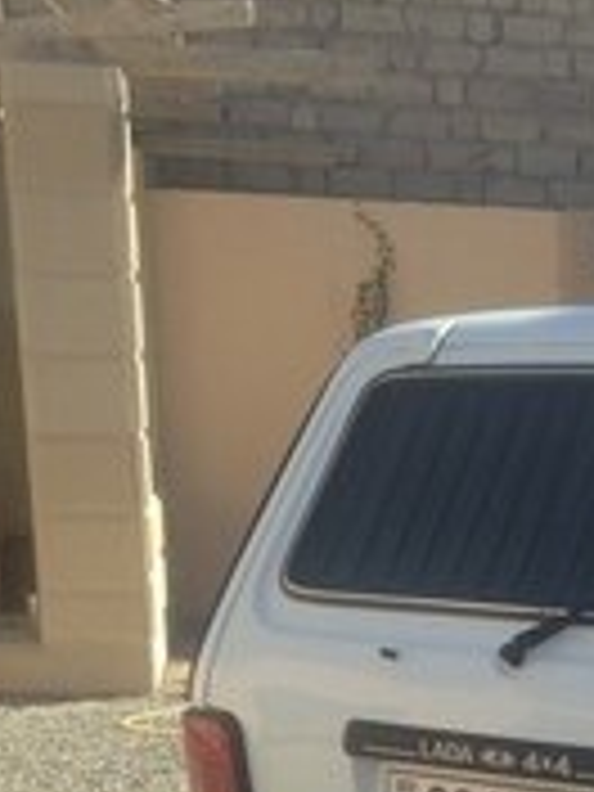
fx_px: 2128
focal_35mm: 93
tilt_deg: -11.2
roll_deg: -1.4
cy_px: 896
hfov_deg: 15.2
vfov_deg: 20.0
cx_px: 765
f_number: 2.4
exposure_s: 1/861
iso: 50
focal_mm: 4.12
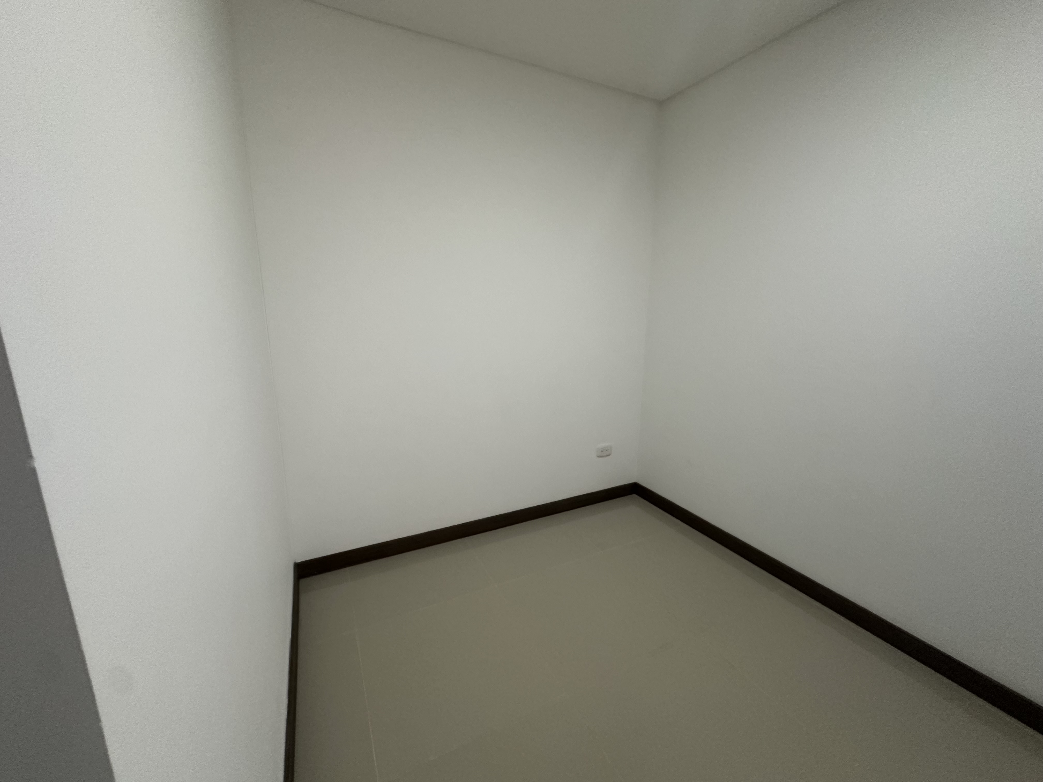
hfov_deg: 102.1
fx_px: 422
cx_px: 522
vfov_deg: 85.7
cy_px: 391
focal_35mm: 14
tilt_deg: -11.5
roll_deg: -0.5
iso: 500
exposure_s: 1/60
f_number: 2.2
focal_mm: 2.22
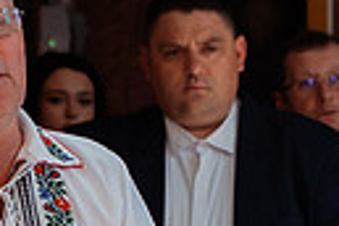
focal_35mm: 474
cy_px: -41
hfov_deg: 4.3
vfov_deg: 2.9
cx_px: 324
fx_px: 4463
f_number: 3.2
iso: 1000
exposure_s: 1/250
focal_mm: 70
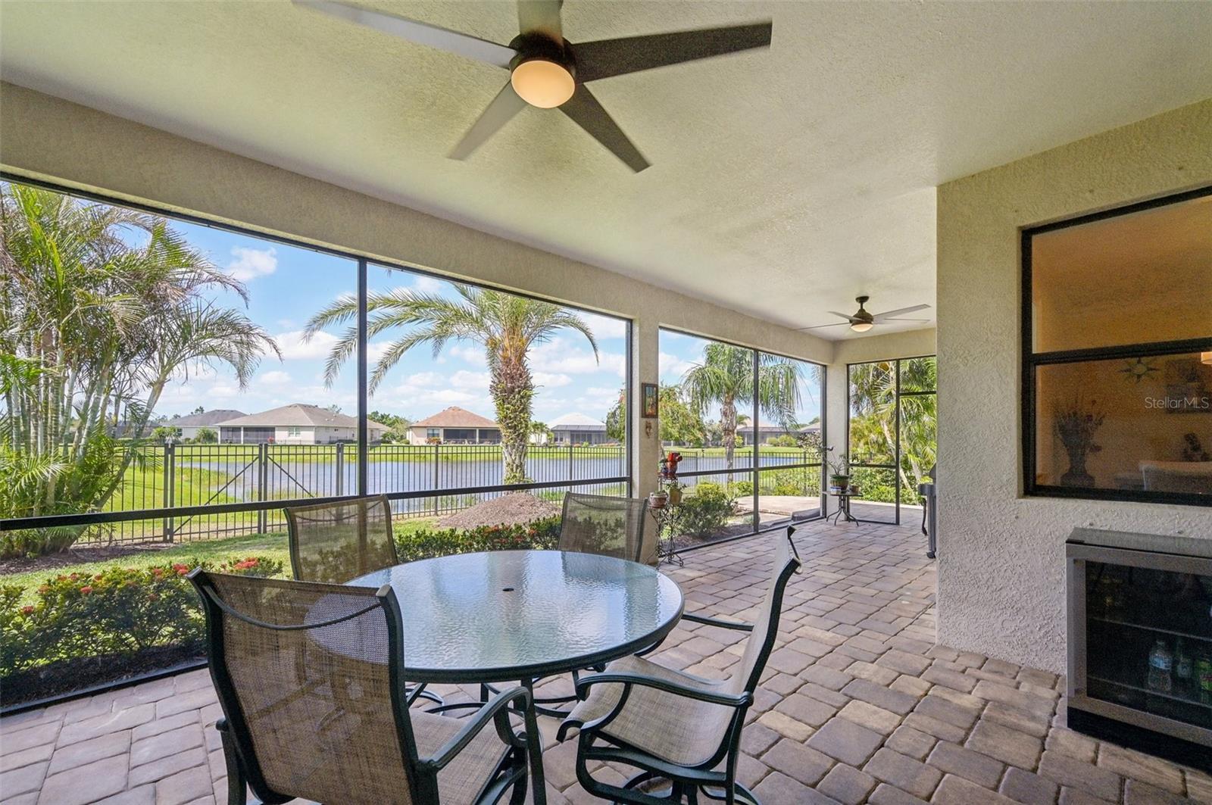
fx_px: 471
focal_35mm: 14
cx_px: 606
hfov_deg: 104.3
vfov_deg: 81.1
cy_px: 402
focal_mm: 14
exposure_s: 1/320
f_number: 8
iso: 400
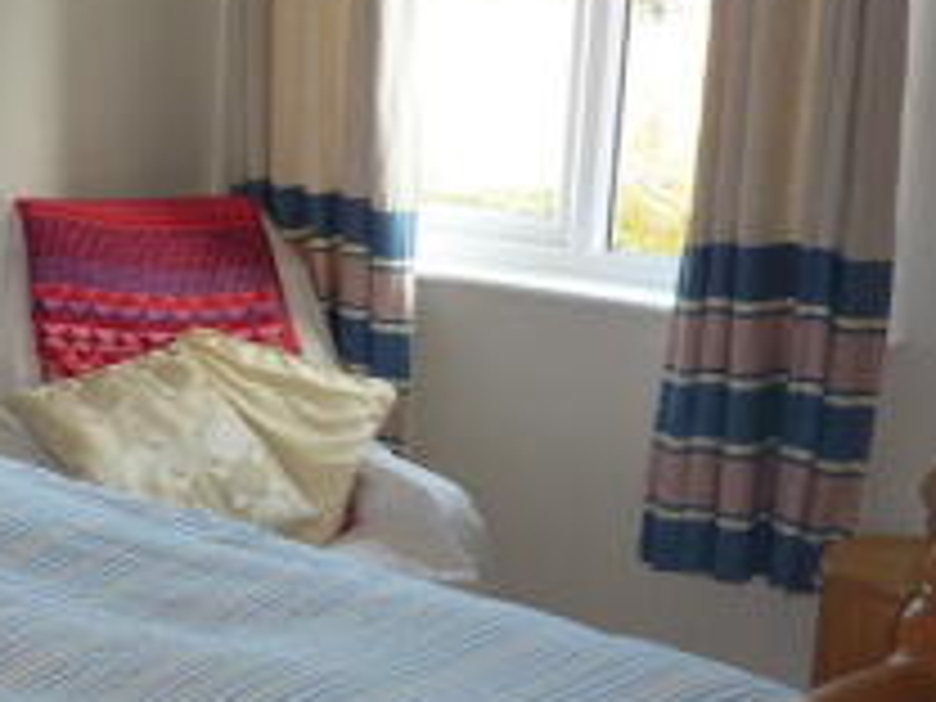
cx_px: -241
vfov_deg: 21.0
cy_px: 376
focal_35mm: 70
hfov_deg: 24.6
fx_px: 1893
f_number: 3.3
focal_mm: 4.1
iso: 125
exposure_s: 1/30
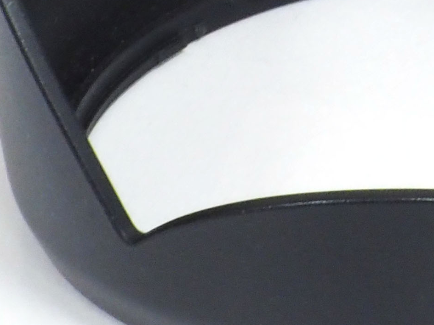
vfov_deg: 7.0
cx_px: 807
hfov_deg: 9.2
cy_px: -300
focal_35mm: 205
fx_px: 2570
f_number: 20
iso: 1600
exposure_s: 1/4
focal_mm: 21
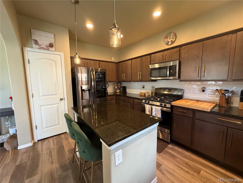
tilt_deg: -5.0
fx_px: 98
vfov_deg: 85.7
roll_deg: +1.0
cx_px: 122
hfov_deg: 102.1
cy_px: 92
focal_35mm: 14
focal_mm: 2.22
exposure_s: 1/60
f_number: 2.2
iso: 400
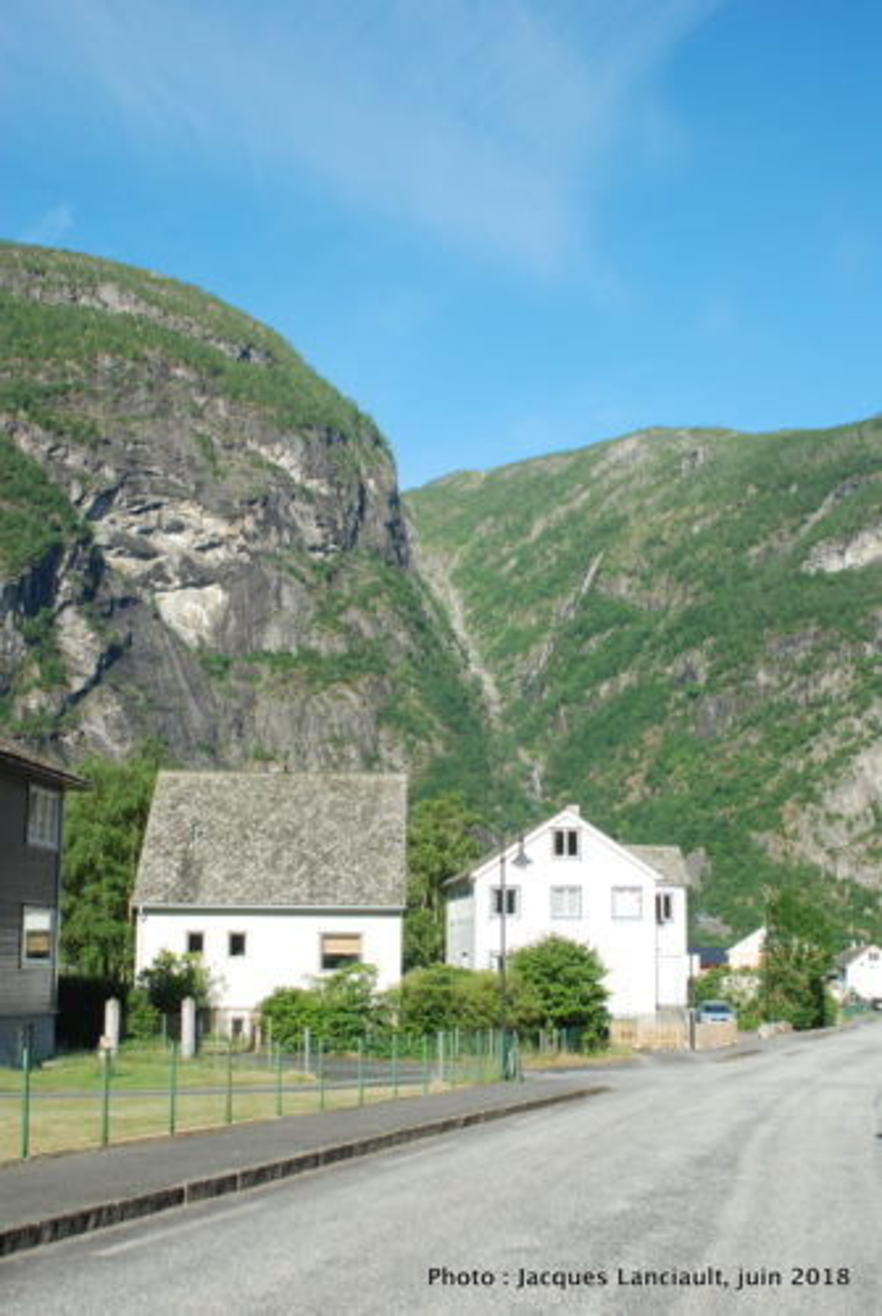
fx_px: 1538
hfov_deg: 32.0
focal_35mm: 42
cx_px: 441
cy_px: 658
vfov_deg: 46.3
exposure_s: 1/80
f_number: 11
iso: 100
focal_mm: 28
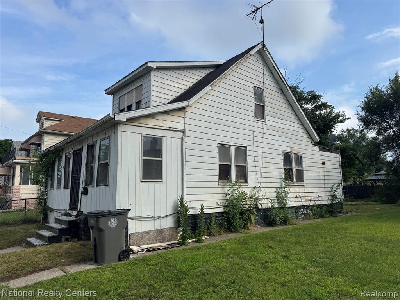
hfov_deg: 71.6
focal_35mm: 24
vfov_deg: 56.8
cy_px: 150
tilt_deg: +9.1
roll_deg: -0.4
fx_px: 277
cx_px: 200
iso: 80
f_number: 1.78
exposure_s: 1/3802
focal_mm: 6.76
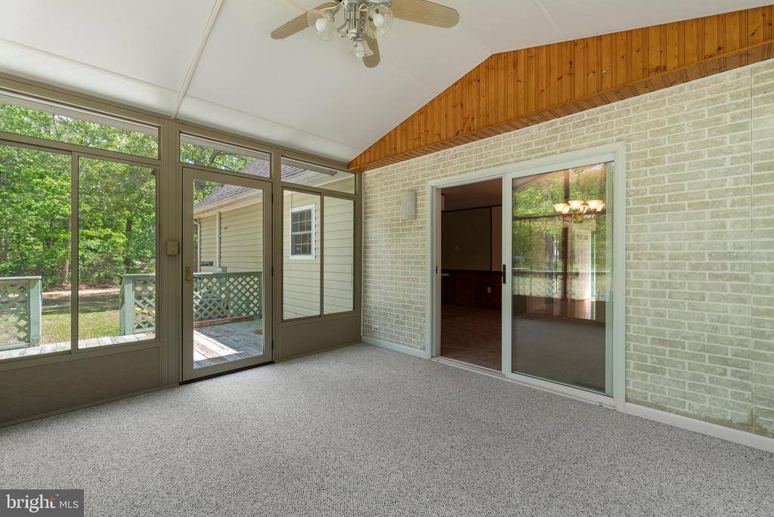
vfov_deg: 77.4
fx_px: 323
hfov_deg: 100.4
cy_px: 258
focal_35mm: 15
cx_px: 387
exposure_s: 1/60
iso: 400
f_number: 6.7
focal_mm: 15
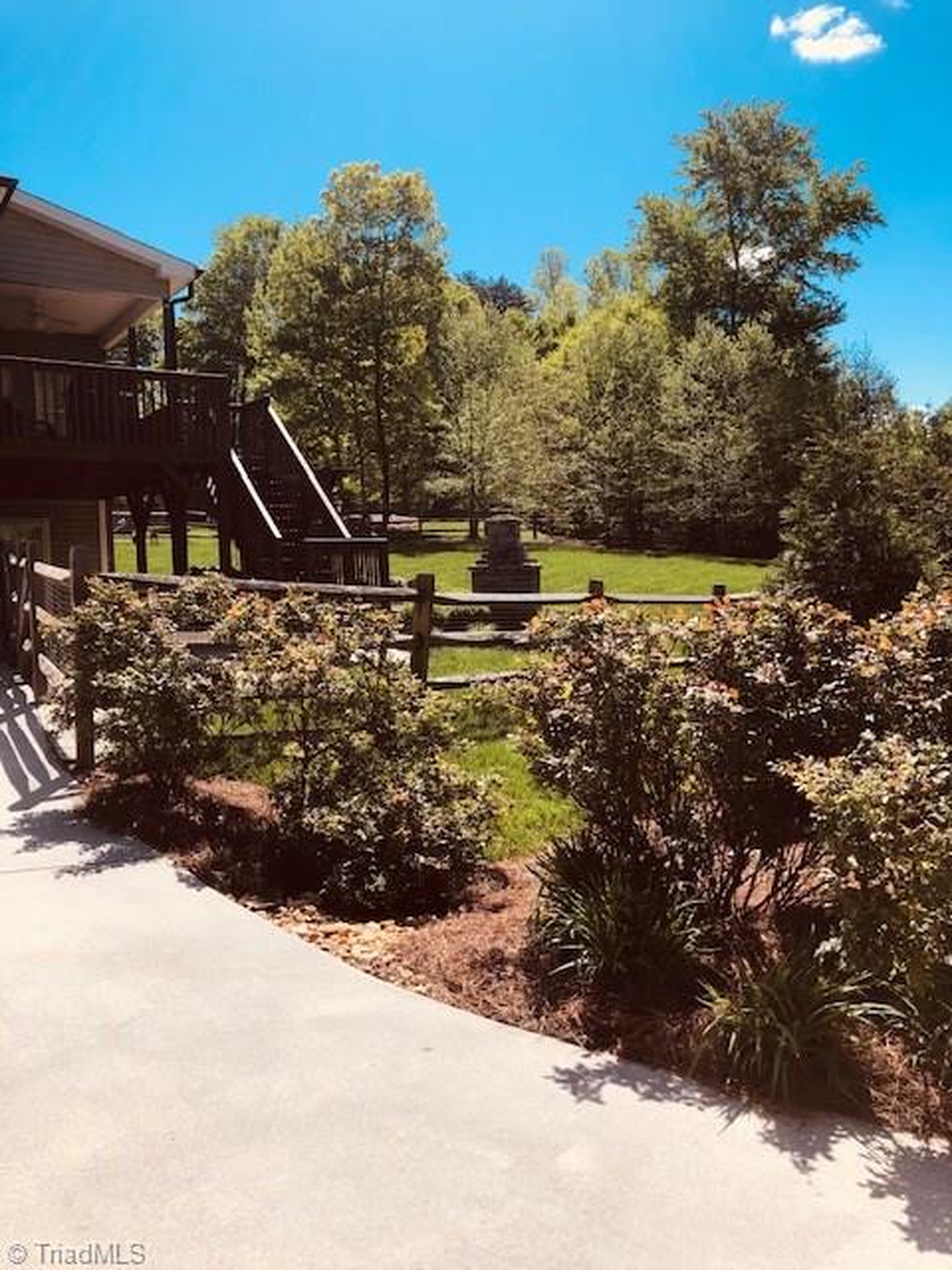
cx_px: 476
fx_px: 1027
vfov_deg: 63.4
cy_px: 635
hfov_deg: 49.7
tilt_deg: -0.6
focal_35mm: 28
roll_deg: +2.4
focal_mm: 3.99
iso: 20
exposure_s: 1/1499
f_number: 1.8
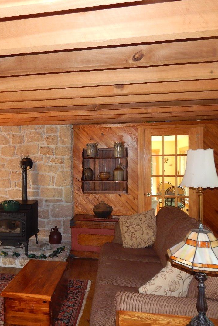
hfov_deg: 40.1
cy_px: 163
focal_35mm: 32
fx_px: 290
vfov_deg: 58.7
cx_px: 56
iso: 200
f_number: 3
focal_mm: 4
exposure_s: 1/30
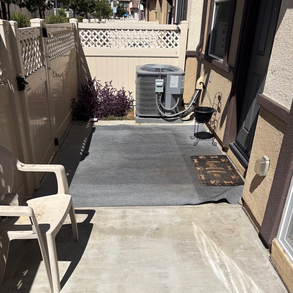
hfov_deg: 52.5
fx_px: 297
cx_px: 146
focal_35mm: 31
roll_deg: -2.6
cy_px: 158
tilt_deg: -24.0
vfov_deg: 52.5
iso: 50
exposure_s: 1/6329
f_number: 1.6
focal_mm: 5.96
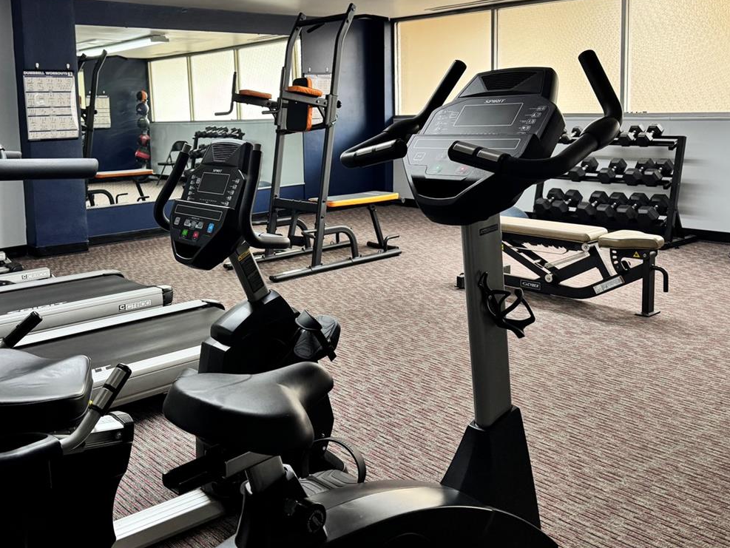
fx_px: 738
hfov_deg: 52.2
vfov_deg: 40.3
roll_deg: +1.8
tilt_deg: -7.6
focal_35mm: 35
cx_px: 283
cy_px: 190
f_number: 1.78
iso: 250
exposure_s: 1/60
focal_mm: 6.76
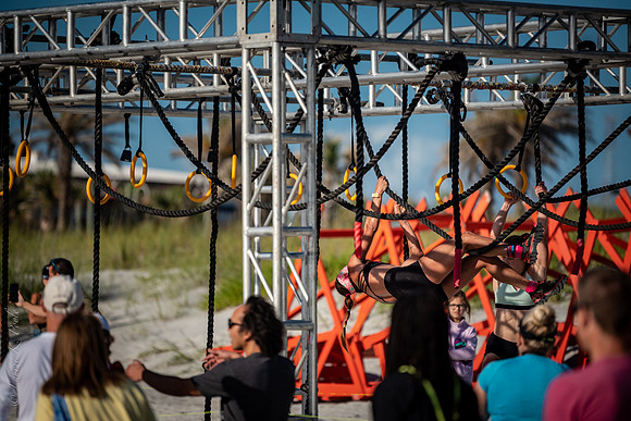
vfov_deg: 6.0
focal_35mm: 229
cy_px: 211
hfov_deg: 9.0
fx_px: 4008
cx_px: 332
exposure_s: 1/4000
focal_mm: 200
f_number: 2.8
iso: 320
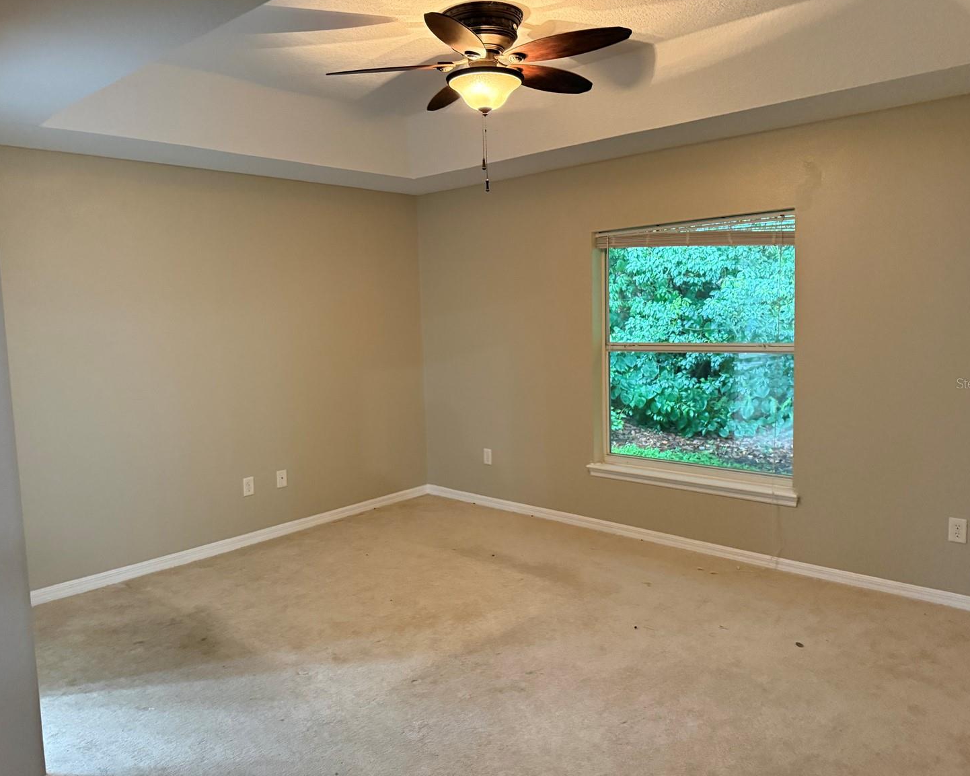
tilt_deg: -1.0
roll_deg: +2.3
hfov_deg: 66.0
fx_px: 746
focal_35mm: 26
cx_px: 482
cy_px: 383
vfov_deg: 54.9
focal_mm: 6.76
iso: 640
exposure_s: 1/60
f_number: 1.78
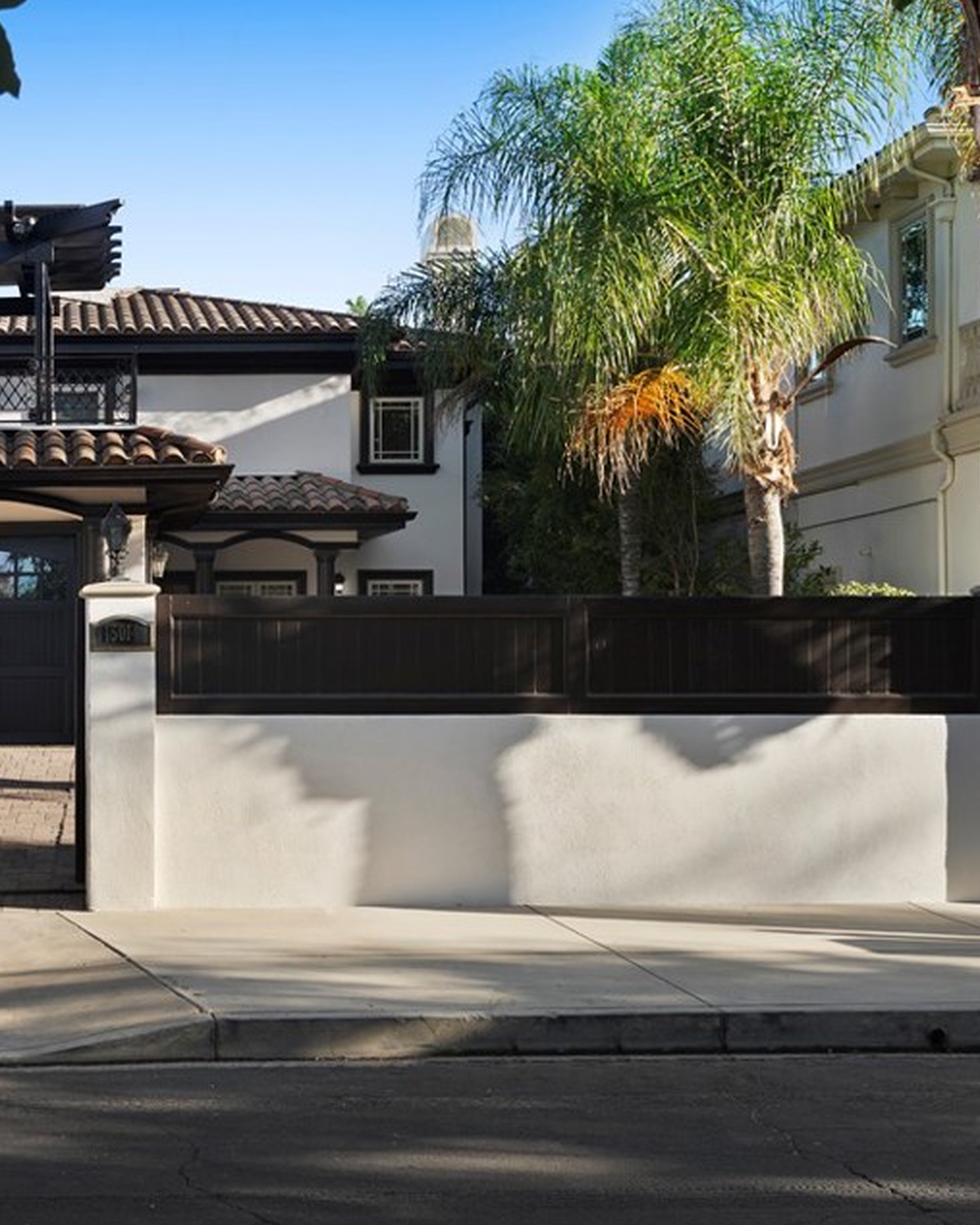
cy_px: 630
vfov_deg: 35.4
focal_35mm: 53
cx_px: 131
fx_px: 1922
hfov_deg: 27.7
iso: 80
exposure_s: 1/30
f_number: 8
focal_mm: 35
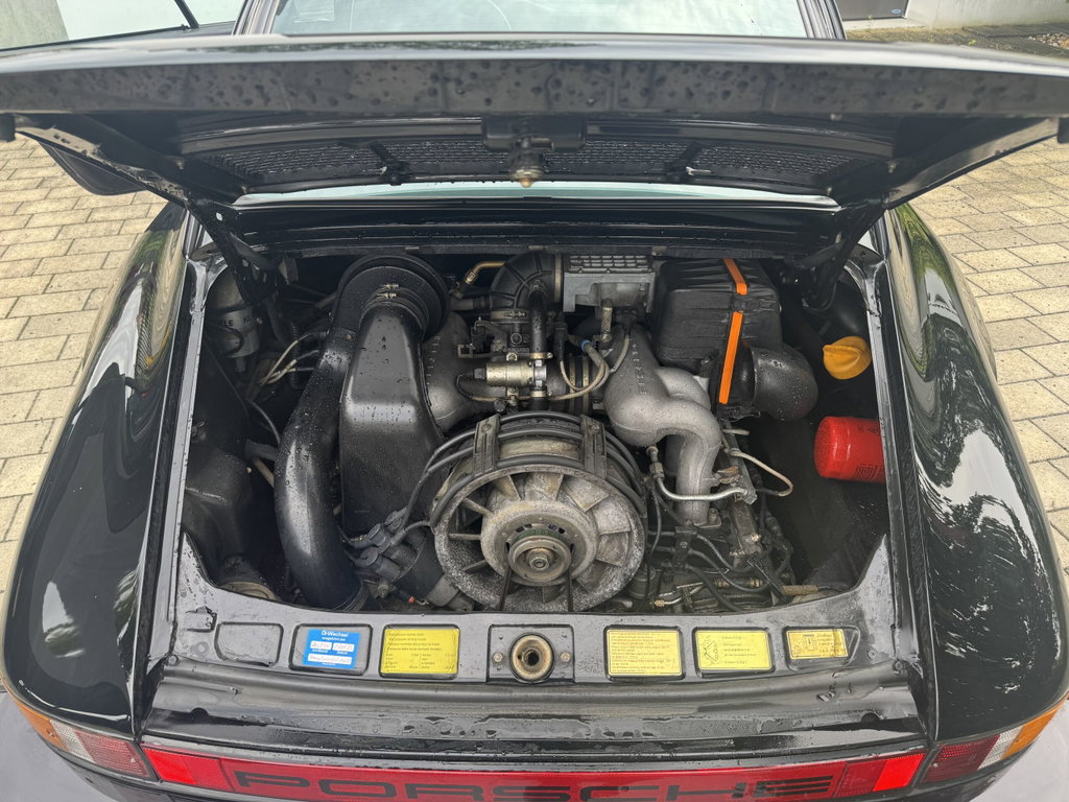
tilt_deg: -34.5
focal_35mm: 24
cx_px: 534
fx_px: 741
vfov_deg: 56.8
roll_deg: +0.5
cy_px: 401
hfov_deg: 71.6
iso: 64
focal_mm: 6.76
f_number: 1.78
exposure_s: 1/200
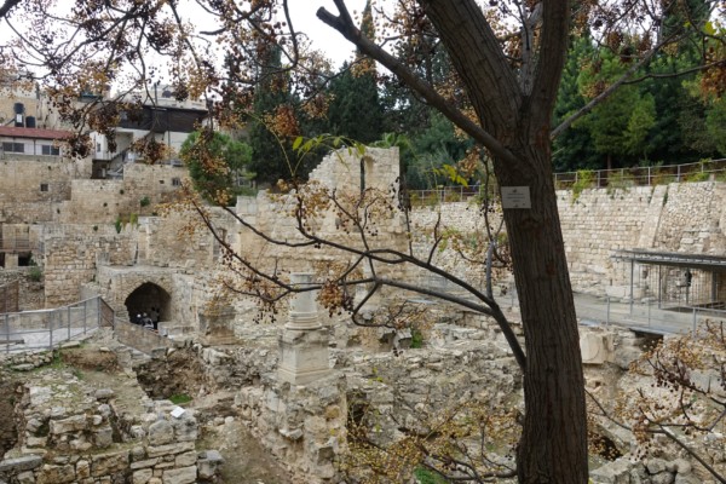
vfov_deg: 42.3
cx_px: 363
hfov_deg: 60.3
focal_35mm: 31
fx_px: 625
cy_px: 242
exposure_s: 1/250
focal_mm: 11.26
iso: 100
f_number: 3.2
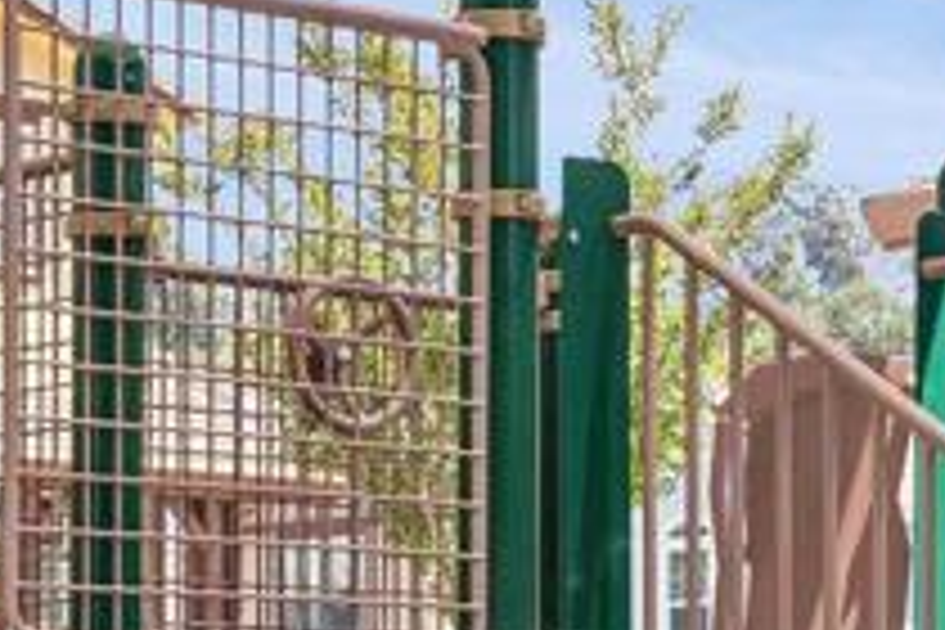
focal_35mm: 151
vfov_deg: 8.9
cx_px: 868
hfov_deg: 13.5
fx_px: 3963
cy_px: 893
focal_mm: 31
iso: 100
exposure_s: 1/125
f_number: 5.6
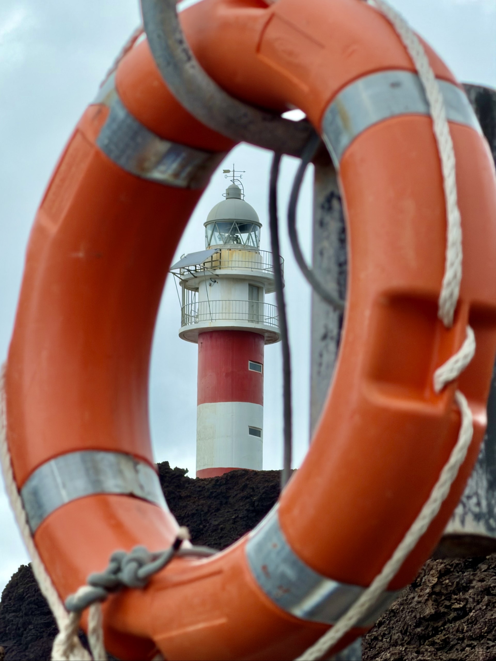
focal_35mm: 200
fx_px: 3822
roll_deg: -1.2
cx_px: 248
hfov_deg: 7.4
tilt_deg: +11.9
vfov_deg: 9.9
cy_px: 330
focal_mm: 16.89
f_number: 2.8
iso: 40
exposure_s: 1/639
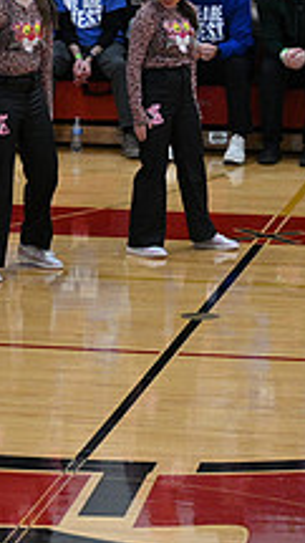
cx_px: -406
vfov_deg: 6.6
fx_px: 4671
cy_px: 148
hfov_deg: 3.7
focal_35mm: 325
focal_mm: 115
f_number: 4
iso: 4000
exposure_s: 1/400
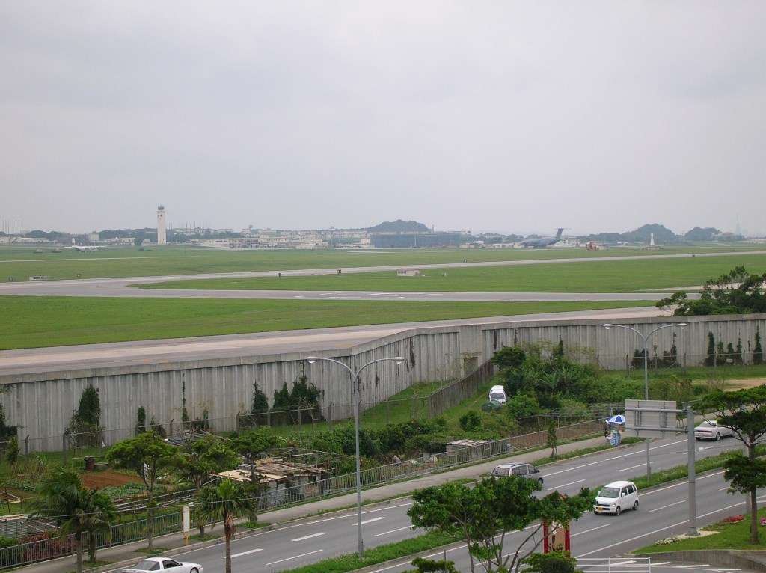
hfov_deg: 21.6
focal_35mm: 91
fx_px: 2012
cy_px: 286
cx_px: 383
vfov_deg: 16.2
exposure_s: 1/374
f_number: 4.5
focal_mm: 15.2
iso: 50
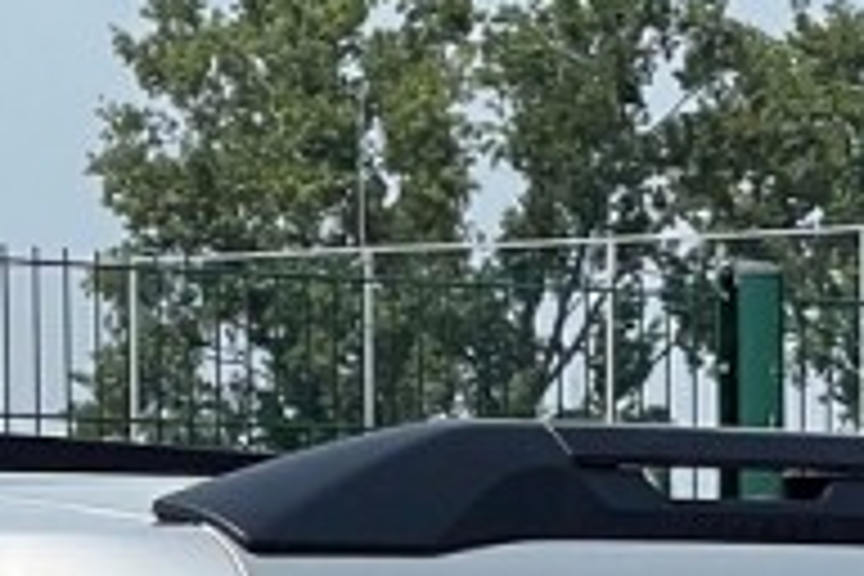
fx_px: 10007
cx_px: 1012
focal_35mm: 417
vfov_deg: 3.3
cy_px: 1364
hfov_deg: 4.9
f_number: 2.2
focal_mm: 7.5
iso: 20
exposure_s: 1/1376
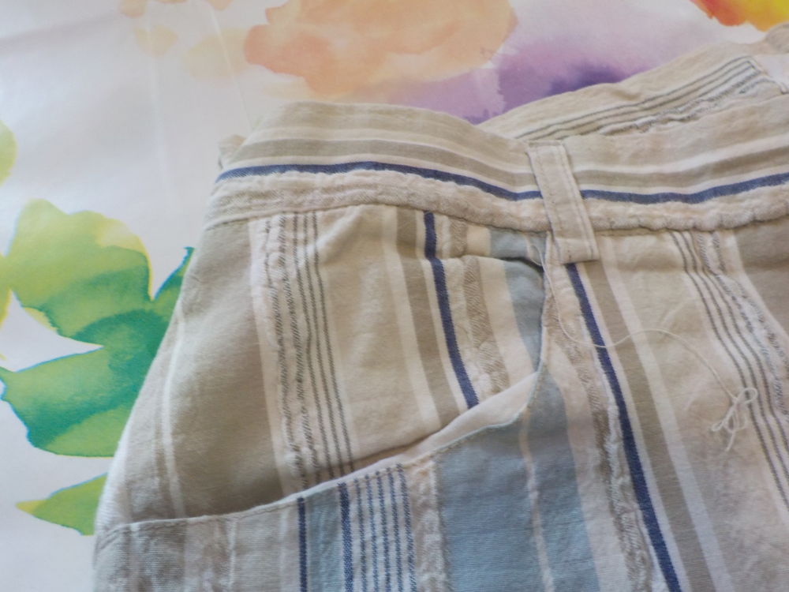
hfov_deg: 60.0
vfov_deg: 46.8
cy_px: 296
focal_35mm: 30
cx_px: 394
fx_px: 684
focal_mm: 4.1
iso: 220
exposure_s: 1/30
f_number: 3.3
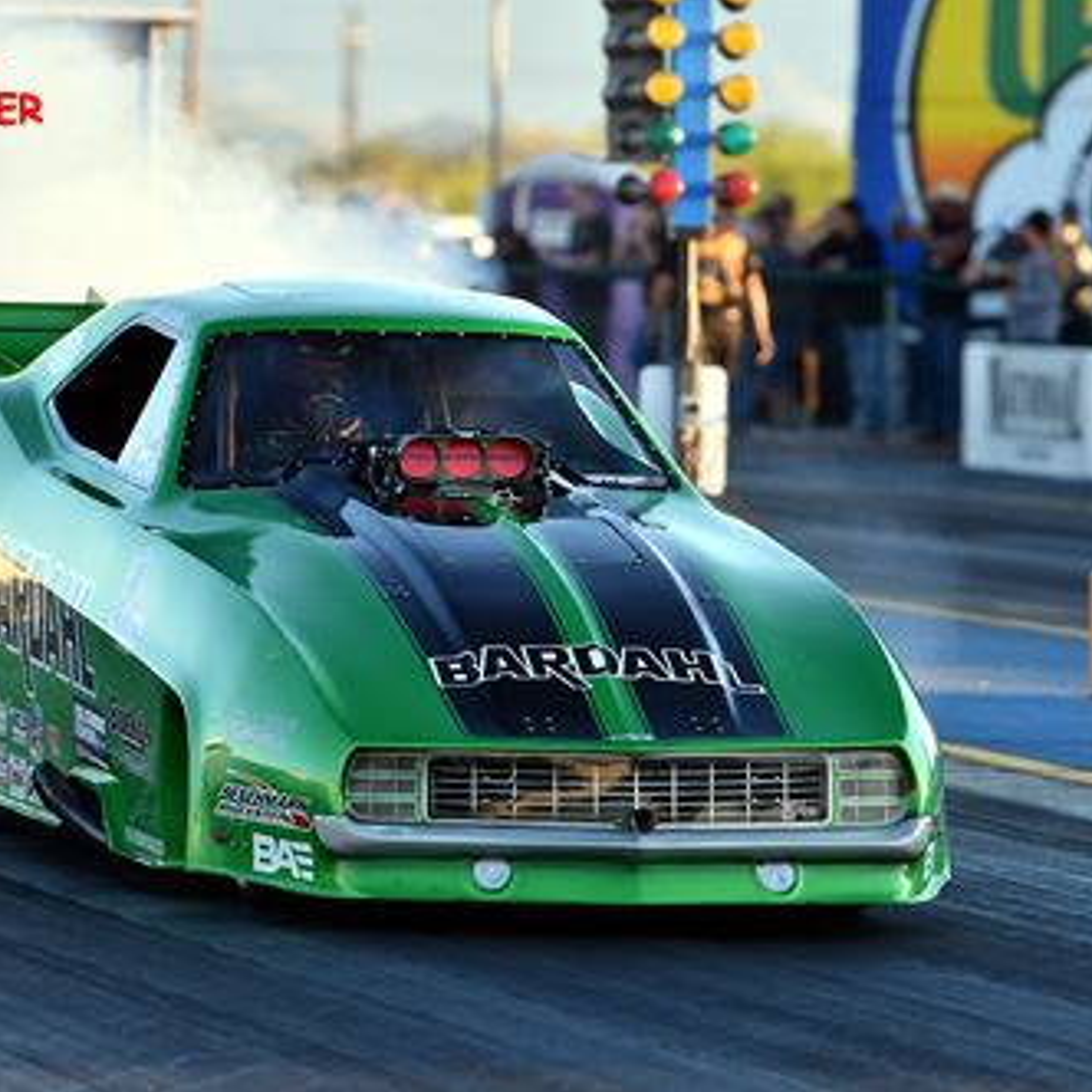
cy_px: 546
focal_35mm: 337
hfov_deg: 5.2
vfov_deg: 5.2
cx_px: 339
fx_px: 12015
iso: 320
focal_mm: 175
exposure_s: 1/800
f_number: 3.5
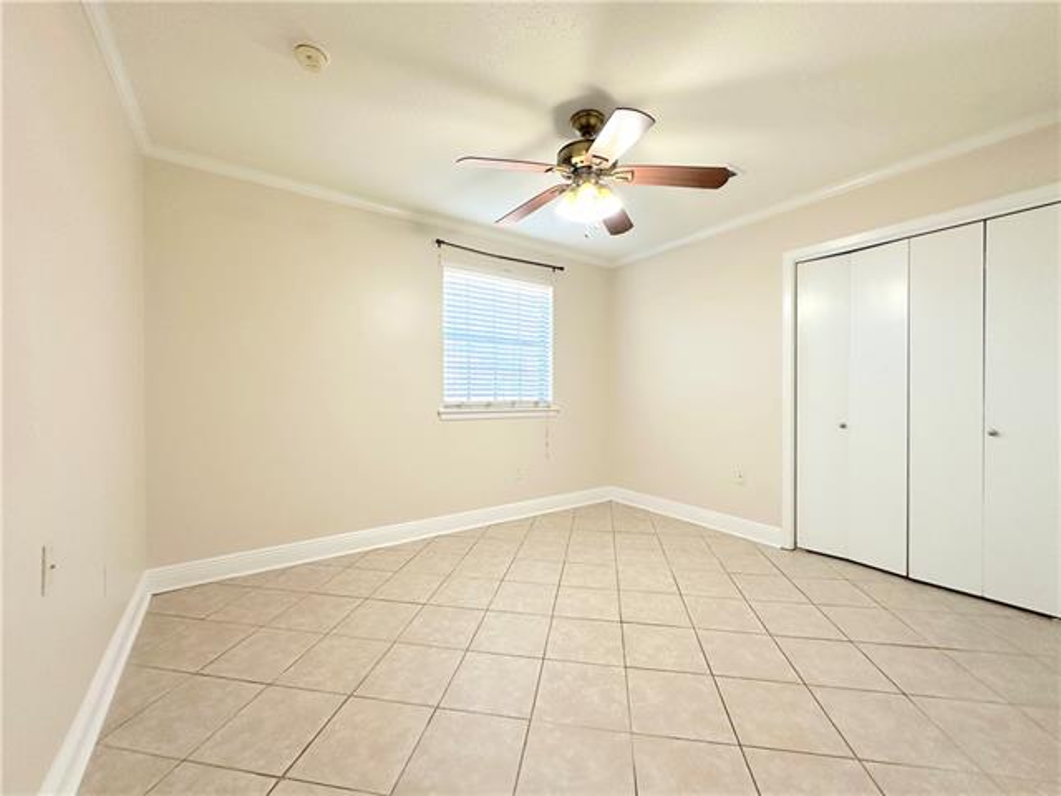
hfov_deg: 102.1
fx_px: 429
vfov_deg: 85.7
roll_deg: +0.4
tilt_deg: -0.6
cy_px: 398
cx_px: 530
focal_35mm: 14
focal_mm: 2.22
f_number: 2.2
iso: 160
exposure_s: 1/120
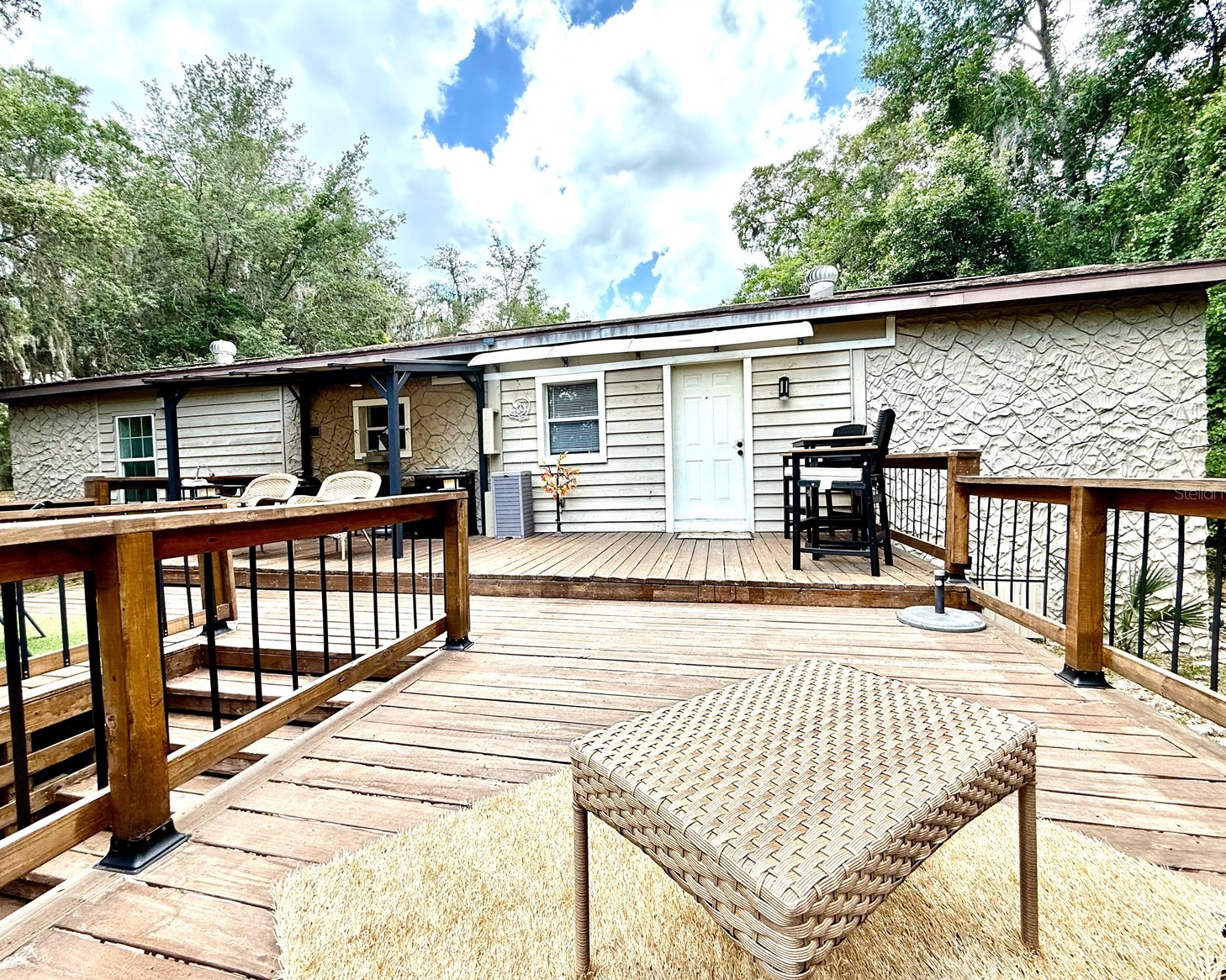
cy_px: 493
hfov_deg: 96.7
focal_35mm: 15
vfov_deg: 84.0
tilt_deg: -0.9
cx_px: 581
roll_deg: +1.4
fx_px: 544
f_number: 2.2
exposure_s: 1/421
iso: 50
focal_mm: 2.22
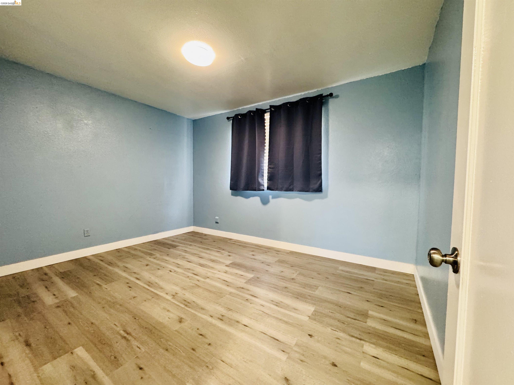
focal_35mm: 14
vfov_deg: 85.7
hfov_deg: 102.1
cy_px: 192
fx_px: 208
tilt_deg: -3.7
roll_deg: -0.6
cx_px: 257
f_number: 2.2
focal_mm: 2.22
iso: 640
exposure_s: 1/60
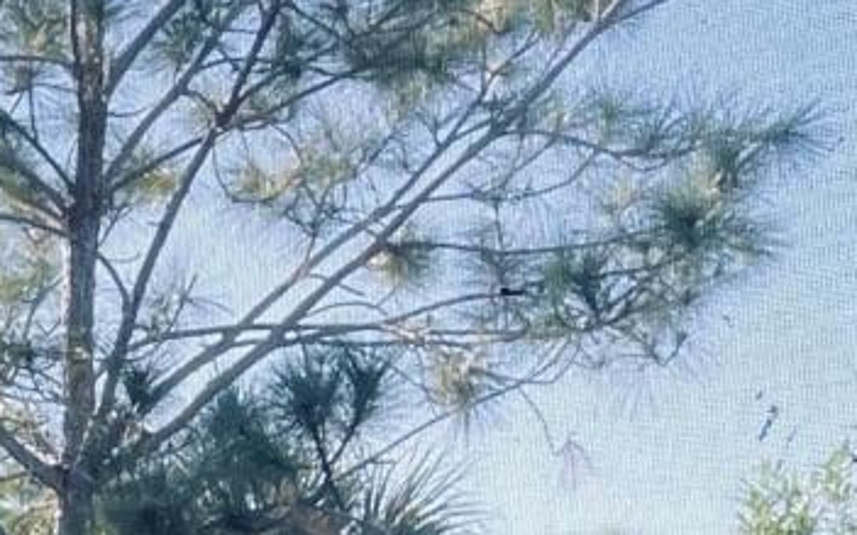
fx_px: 3759
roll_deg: +0.6
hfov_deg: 12.0
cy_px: 1517
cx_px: -647
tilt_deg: -11.5
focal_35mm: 161
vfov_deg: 7.3
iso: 32
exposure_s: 1/308
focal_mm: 5.1
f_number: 1.6
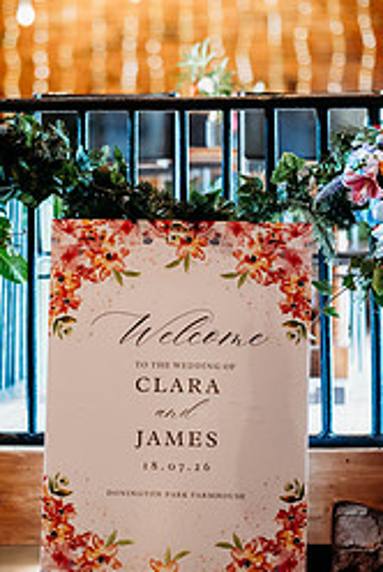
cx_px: 122
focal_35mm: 154
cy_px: 277
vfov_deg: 13.3
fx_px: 2451
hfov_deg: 8.9
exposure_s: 1/200
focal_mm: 85
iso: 1800
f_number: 1.8
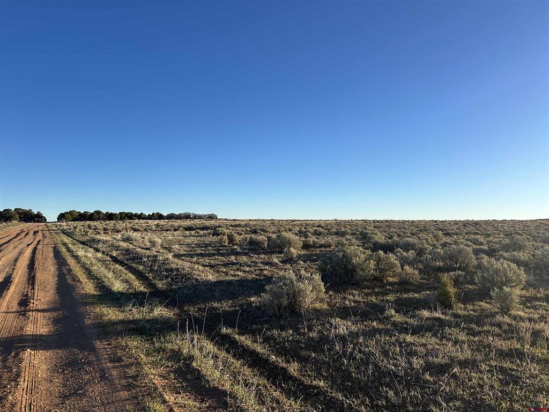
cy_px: 206
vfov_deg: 56.8
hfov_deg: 71.6
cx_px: 274
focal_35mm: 24
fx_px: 381
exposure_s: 1/3155
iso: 80
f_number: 1.78
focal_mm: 6.86
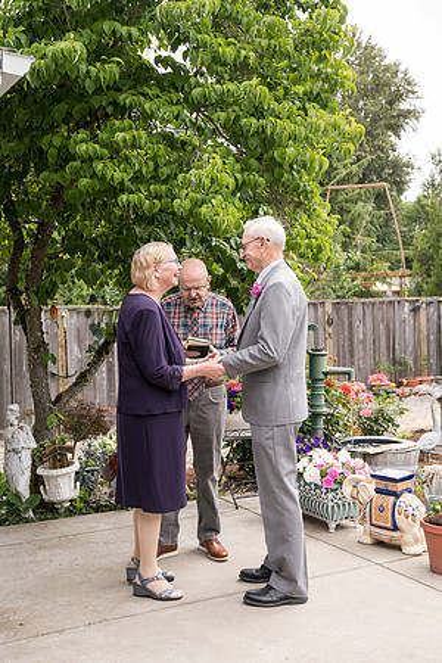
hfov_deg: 29.9
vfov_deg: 43.6
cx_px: 221
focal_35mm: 45
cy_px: 332
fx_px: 829
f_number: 5
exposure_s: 1/500
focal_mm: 45
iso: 400
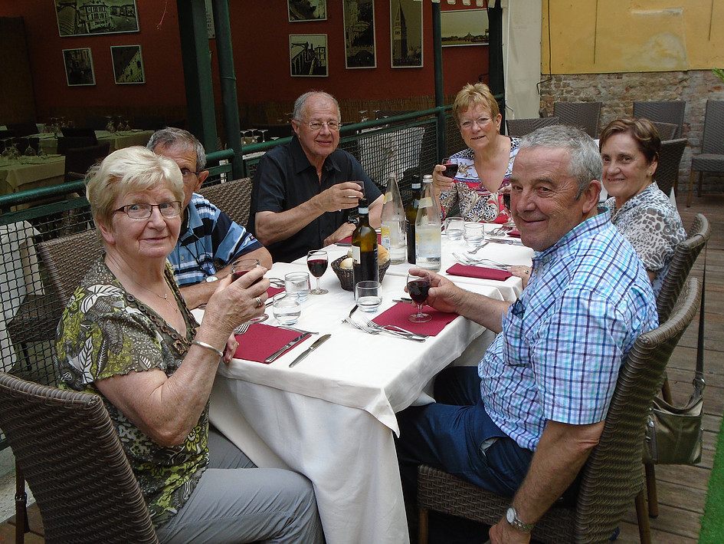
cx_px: 362
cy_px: 272
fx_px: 753
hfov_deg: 51.3
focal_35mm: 36
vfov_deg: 39.7
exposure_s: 1/80
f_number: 3.8
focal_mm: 6.4
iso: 160
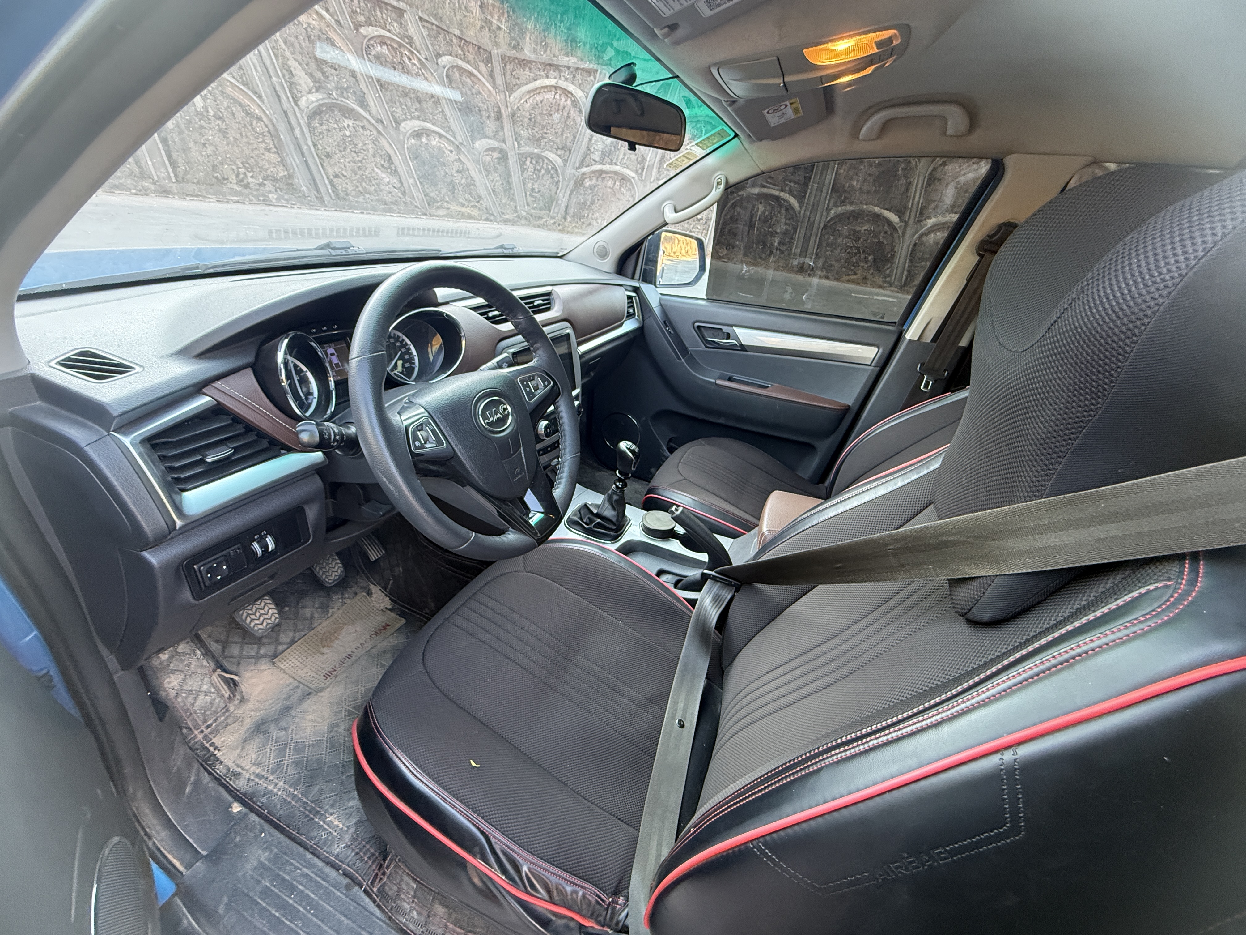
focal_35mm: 14
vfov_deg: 85.7
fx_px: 504
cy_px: 468
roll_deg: -10.6
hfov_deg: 102.1
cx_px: 623
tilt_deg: -27.1
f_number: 2.2
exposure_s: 1/95
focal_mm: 2.22
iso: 400
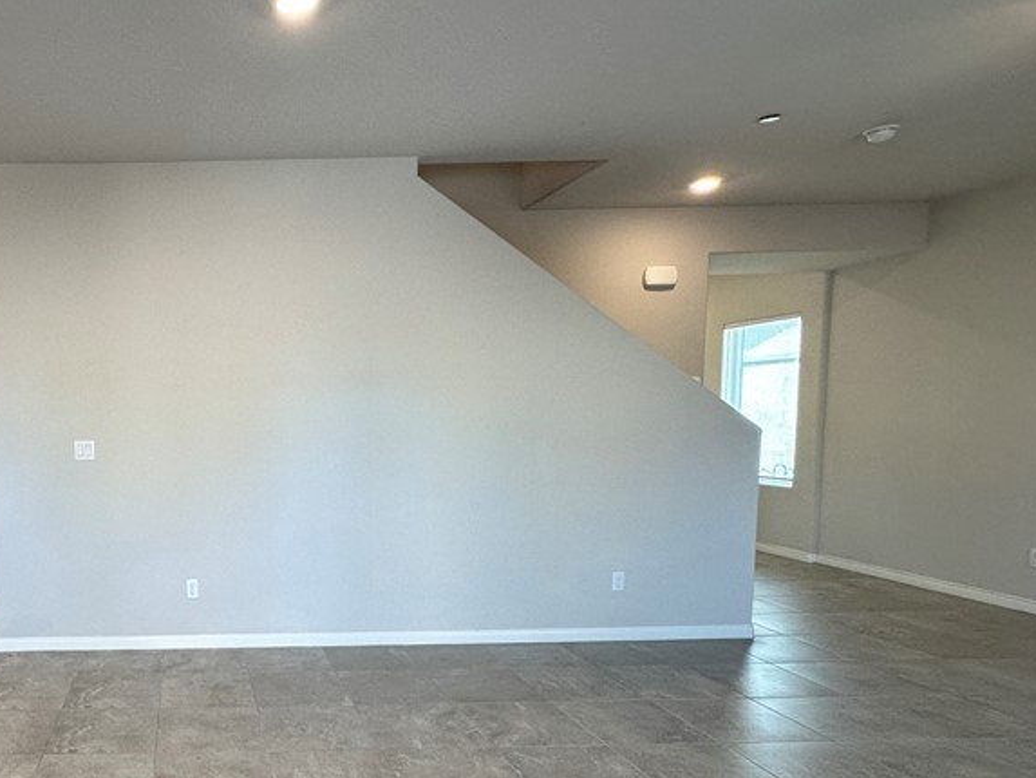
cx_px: 177
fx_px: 748
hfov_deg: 62.3
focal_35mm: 25
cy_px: 476
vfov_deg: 54.4
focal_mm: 2.22
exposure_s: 1/120
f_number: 2.2
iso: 125
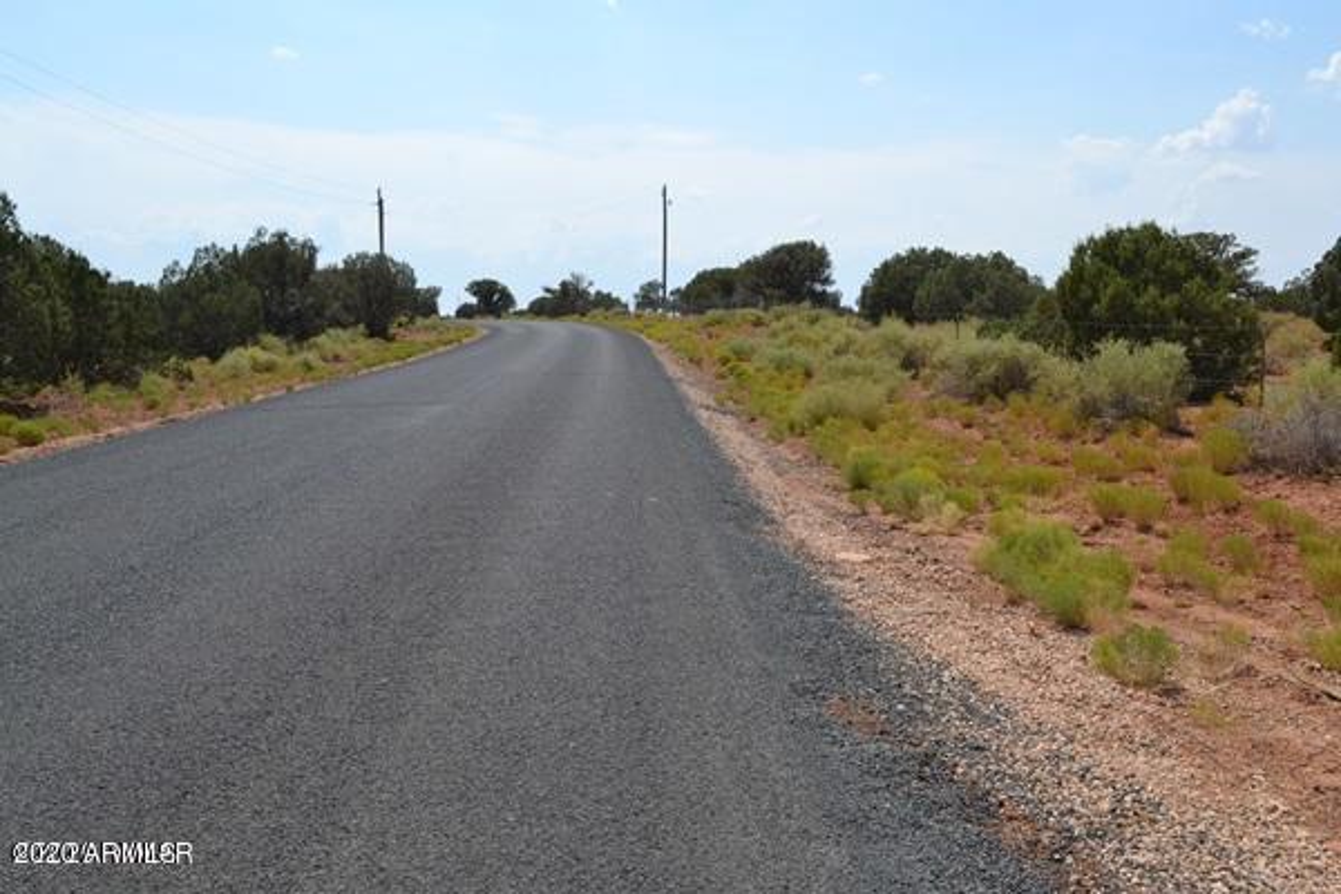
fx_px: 1341
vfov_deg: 36.9
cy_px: 447
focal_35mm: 36
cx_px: 670
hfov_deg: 53.1
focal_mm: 24
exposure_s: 1/250
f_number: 8
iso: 100
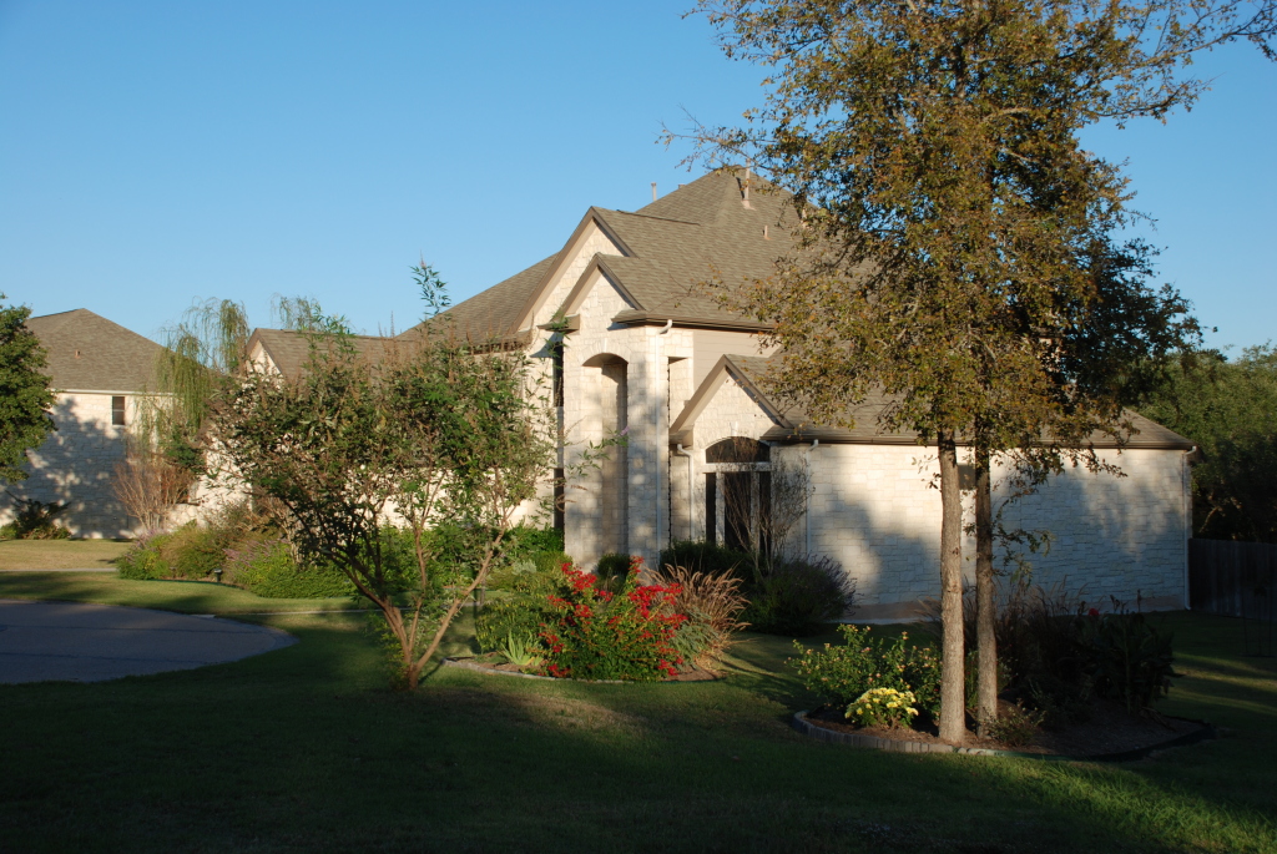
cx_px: 638
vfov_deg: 29.0
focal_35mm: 46
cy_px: 427
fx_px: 1651
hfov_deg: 42.3
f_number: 7.1
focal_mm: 31
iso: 100
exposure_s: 1/200
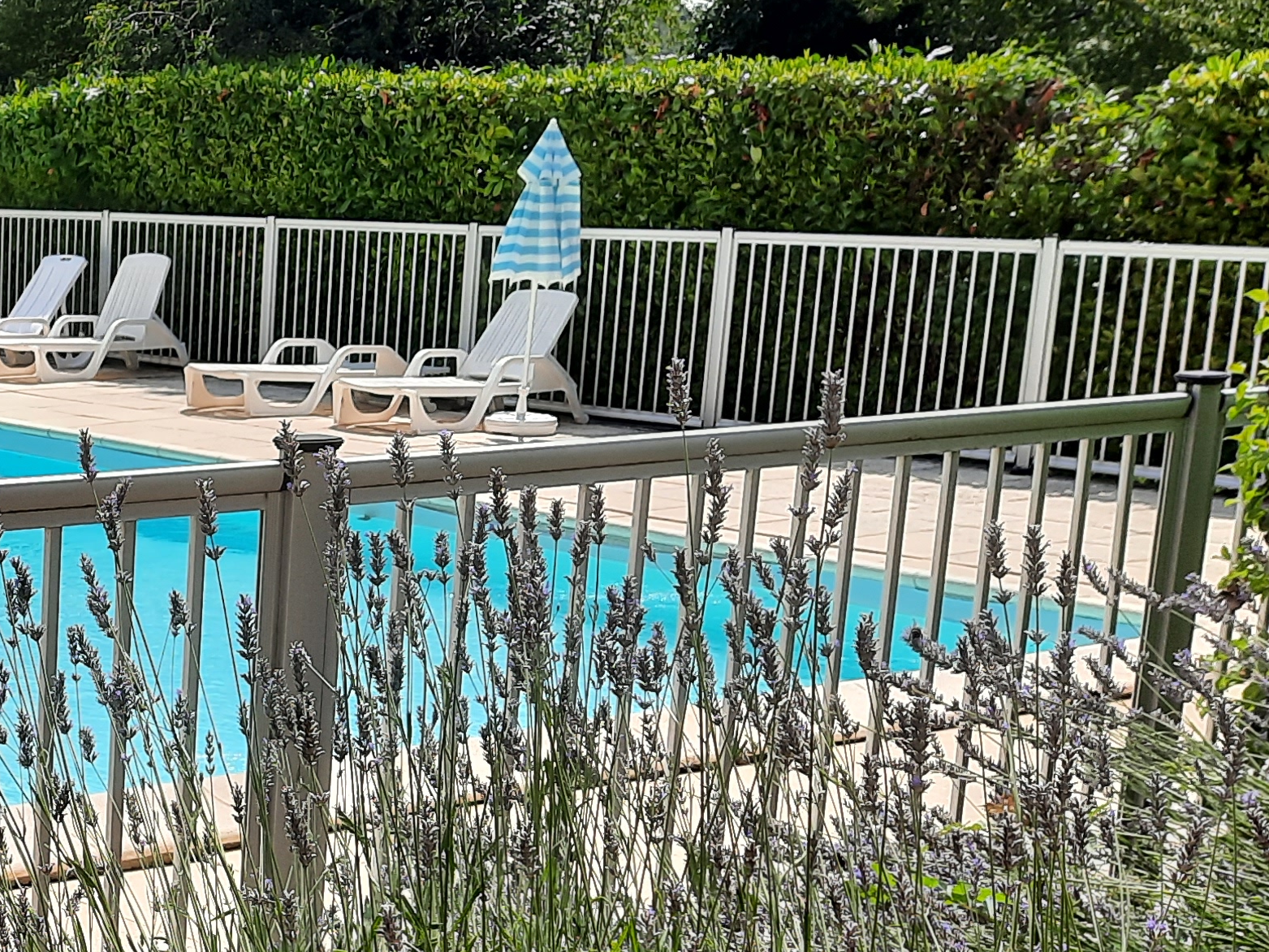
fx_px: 2346
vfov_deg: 22.8
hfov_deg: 26.6
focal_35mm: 64
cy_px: 669
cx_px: -280
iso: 32
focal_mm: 4.6
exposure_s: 1/1374
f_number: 2
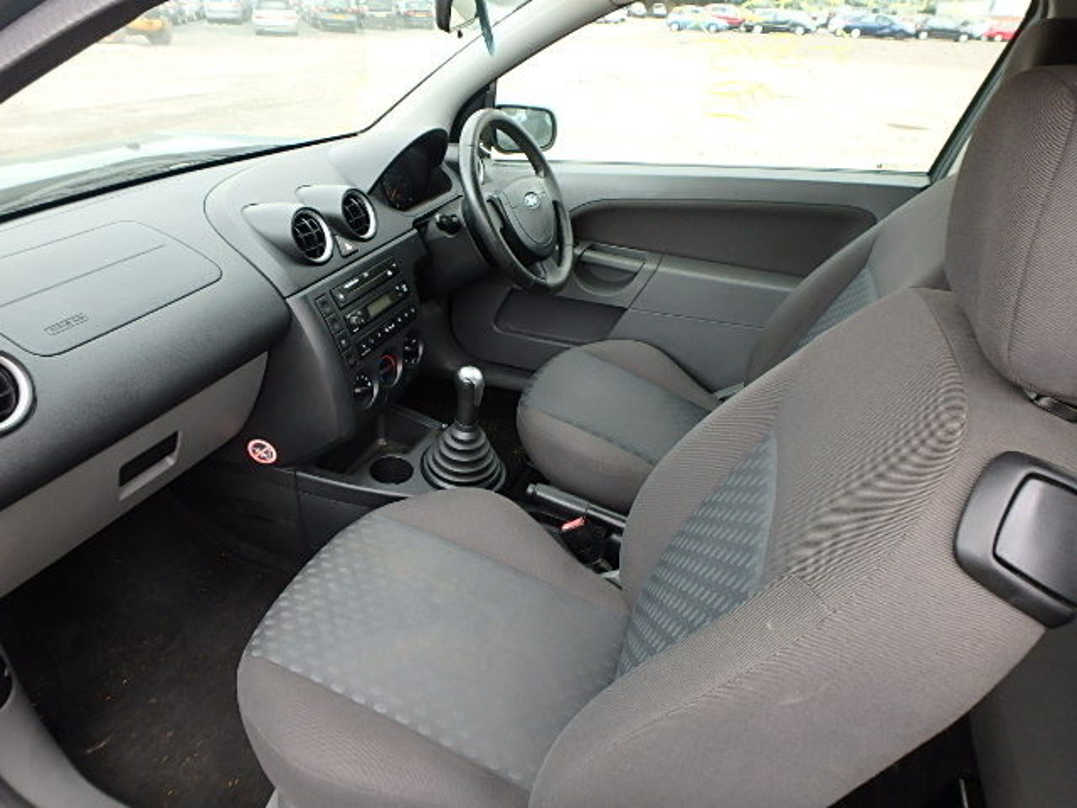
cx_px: 538
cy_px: 404
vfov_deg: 63.4
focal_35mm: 21
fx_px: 653
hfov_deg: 79.0
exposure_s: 1/60
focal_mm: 3.7
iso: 125
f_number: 3.5
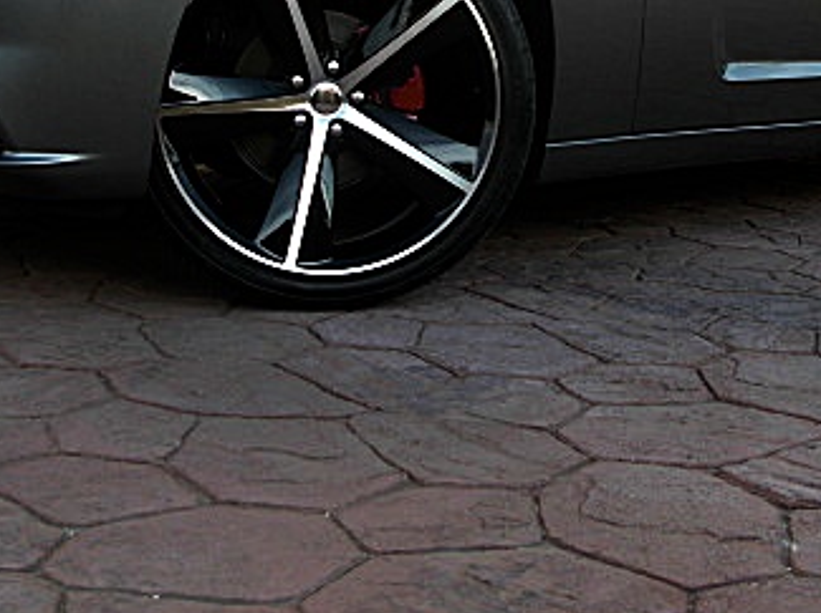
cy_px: 38
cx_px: 505
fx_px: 1682
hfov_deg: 27.4
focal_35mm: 71
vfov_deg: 20.2
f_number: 2.8
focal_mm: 6.3
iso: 50
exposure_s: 1/160
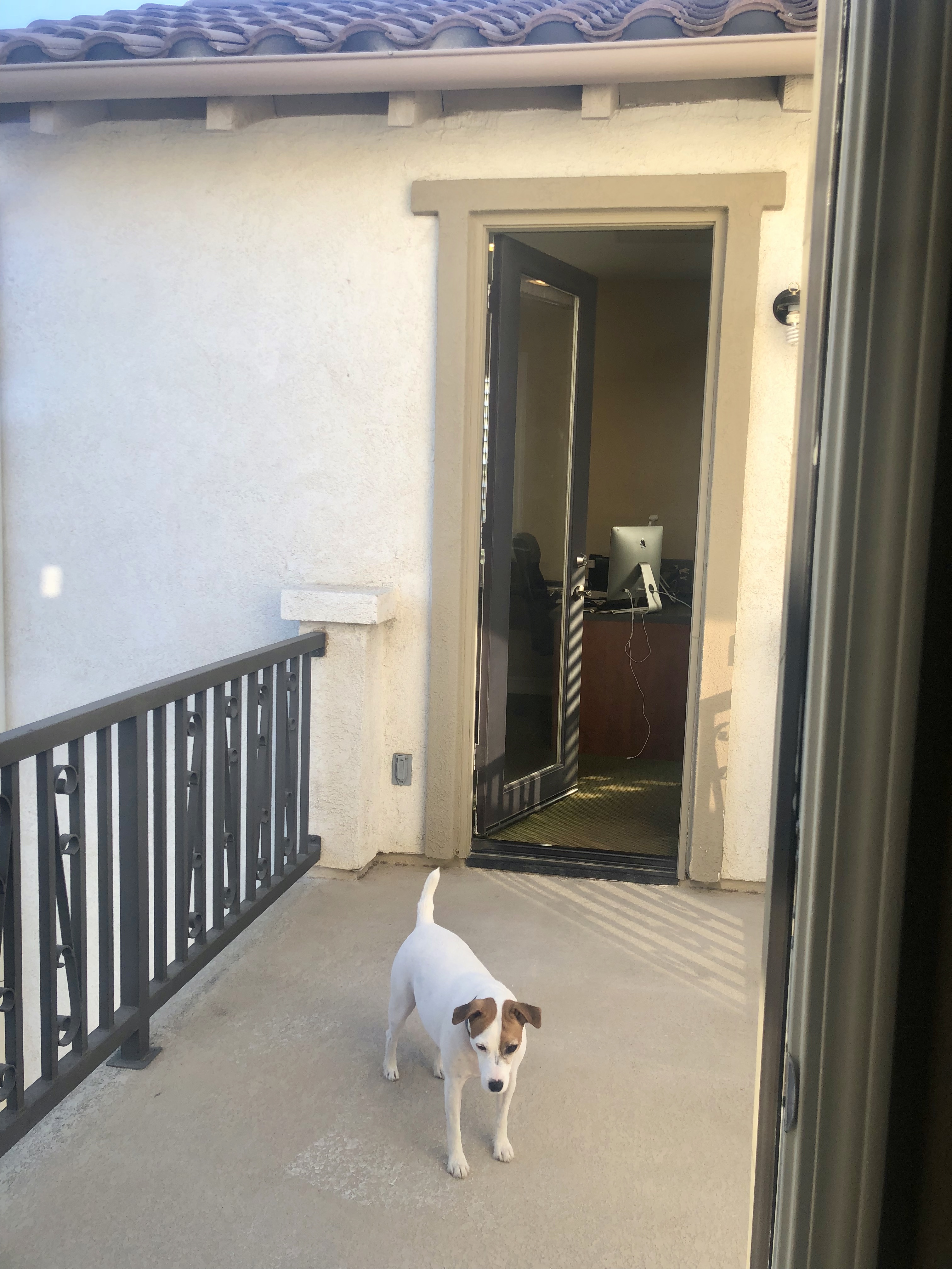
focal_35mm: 28
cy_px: 634
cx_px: 476
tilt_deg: -3.9
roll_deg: -2.3
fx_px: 1027
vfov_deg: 63.4
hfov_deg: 49.7
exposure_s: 1/392
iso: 20
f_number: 1.8
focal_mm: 4
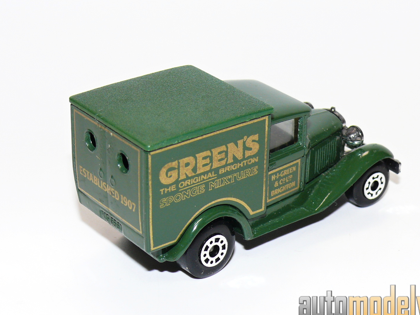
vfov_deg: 15.2
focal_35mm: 97
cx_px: 231
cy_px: 154
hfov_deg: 20.2
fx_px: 1177
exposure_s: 1/30
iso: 100
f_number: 4
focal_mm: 12.2
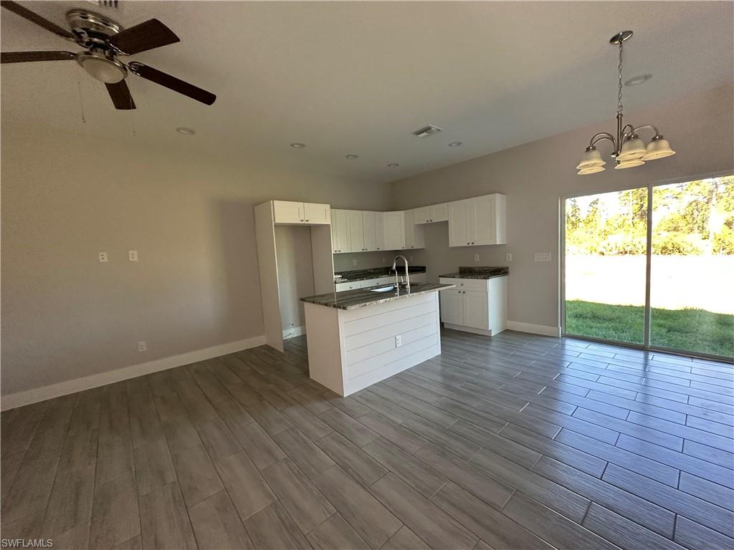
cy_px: 275
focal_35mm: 14
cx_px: 367
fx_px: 297
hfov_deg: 102.1
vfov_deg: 85.7
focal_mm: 2.22
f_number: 2.2
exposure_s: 1/120
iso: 250
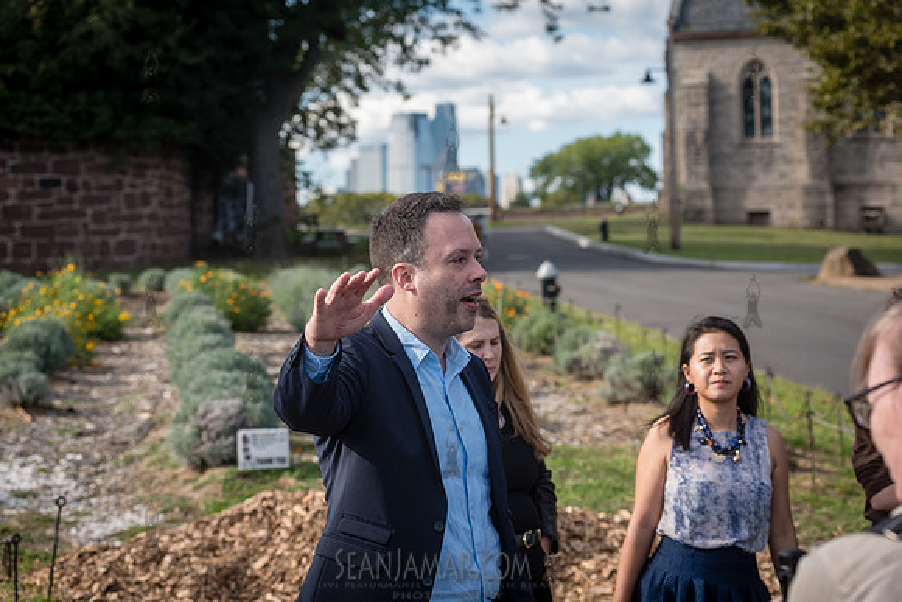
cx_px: 451
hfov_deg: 25.4
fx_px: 2005
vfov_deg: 17.1
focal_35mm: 80
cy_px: 301
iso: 250
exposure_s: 1/640
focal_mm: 80
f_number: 5
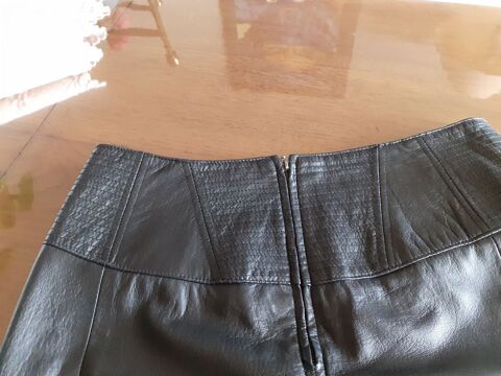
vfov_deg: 51.4
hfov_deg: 65.3
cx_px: 250
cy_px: 188
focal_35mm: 27
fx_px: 391
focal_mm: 3.6
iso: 250
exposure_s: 1/25
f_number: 1.9
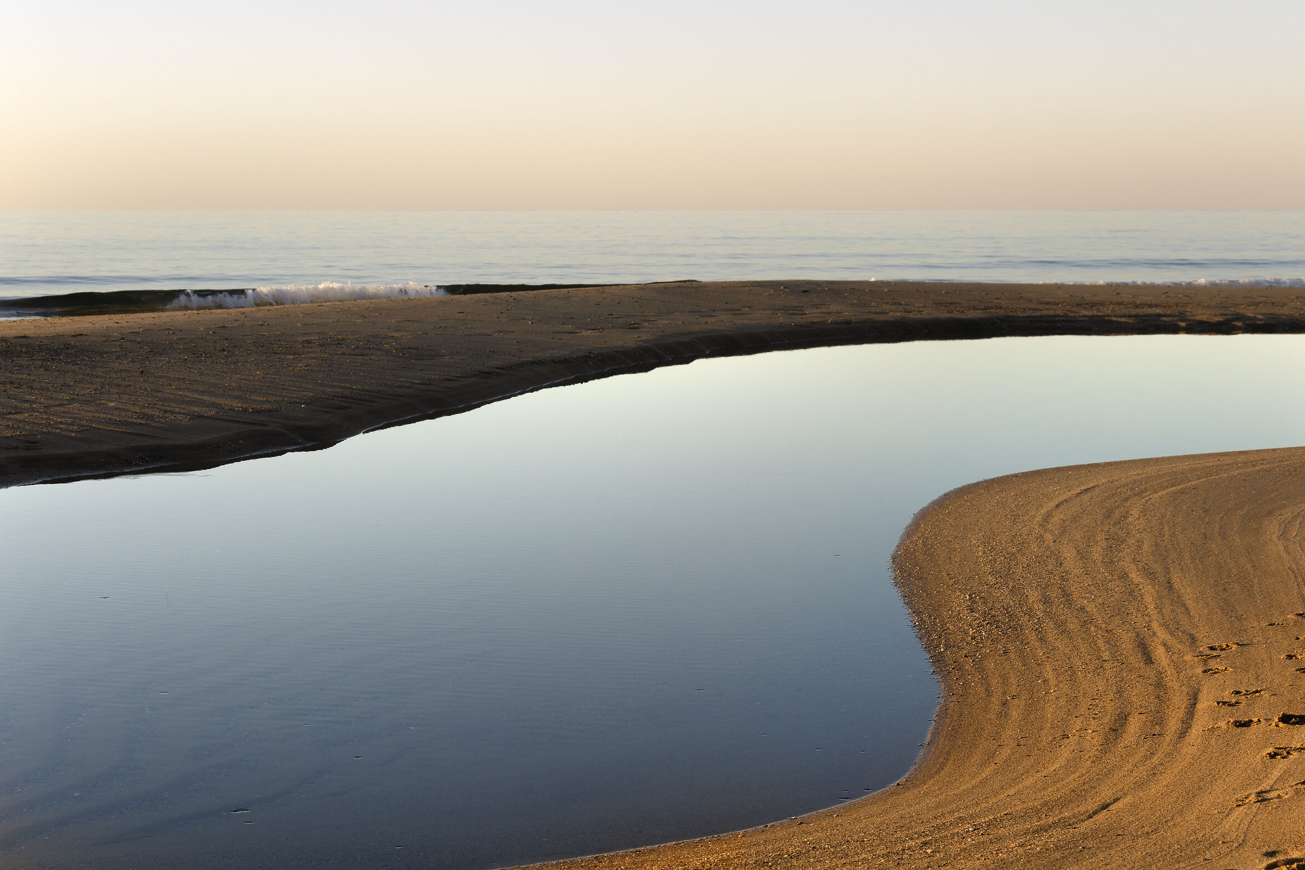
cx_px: 660
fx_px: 2646
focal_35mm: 73
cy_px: 431
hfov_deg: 27.7
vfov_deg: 18.7
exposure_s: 1/60
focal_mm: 48
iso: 100
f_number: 10
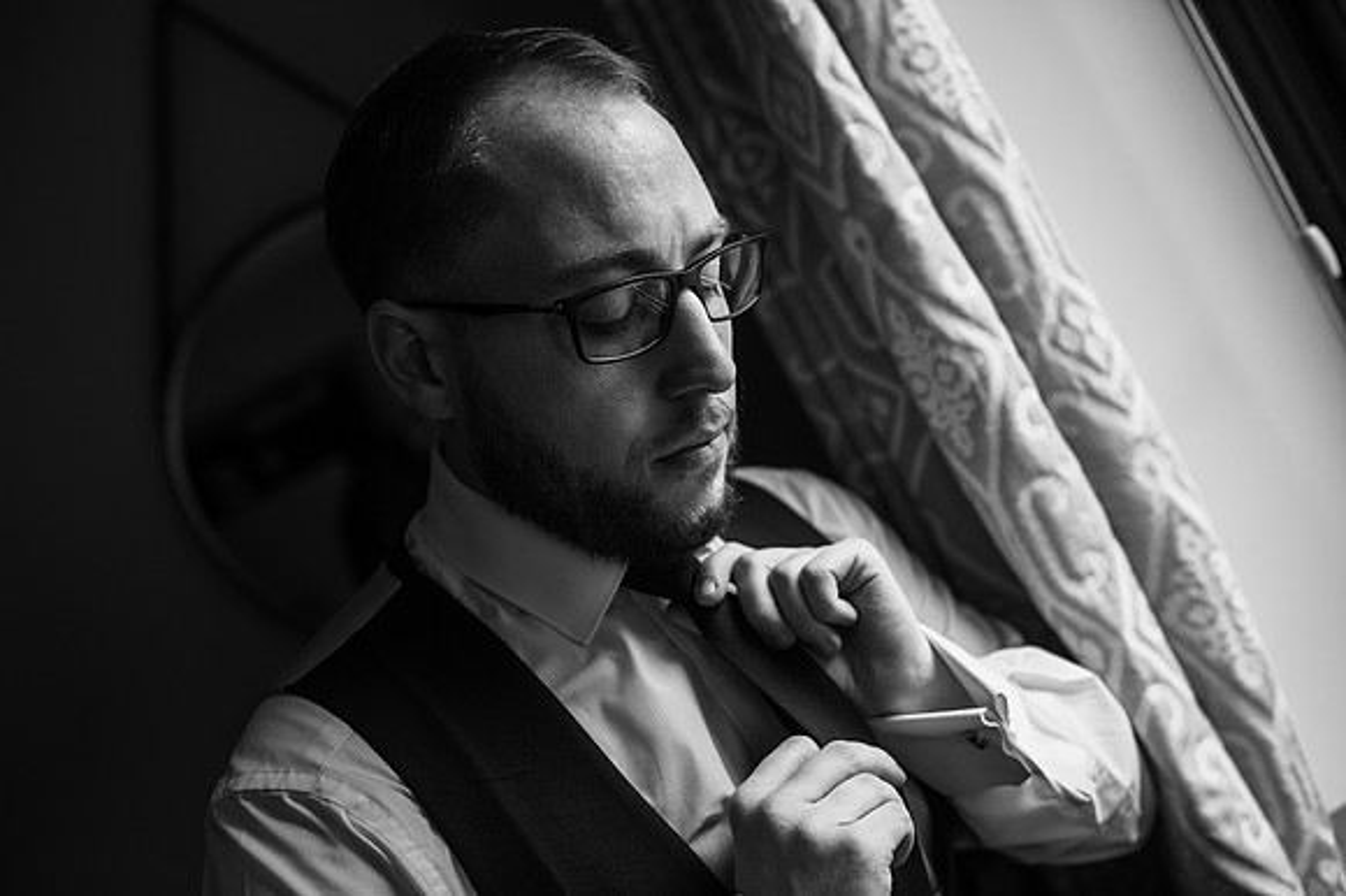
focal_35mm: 35
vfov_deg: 37.8
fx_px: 1308
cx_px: 673
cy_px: 448
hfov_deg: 54.5
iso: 100
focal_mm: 35
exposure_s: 1/160
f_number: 2.8
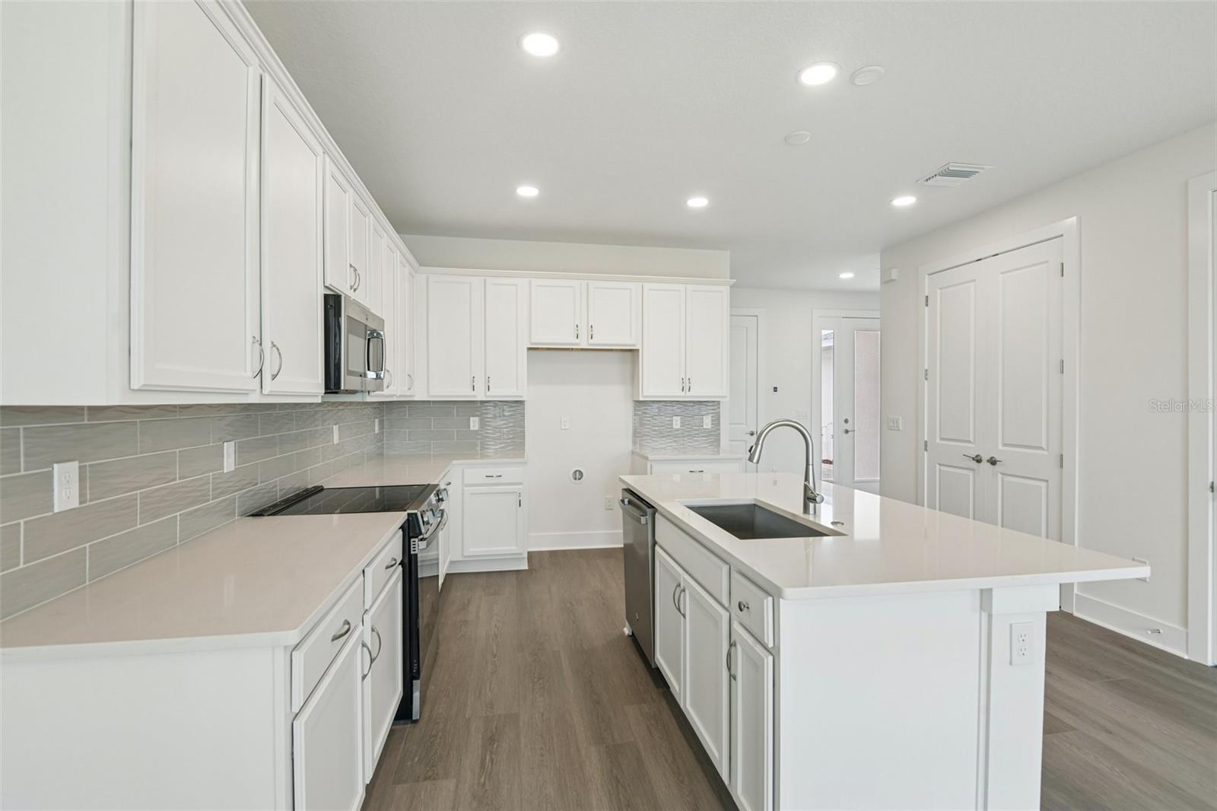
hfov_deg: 93.3
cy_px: 406
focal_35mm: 17
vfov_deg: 70.4
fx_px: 575
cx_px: 608
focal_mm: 17
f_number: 8
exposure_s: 1/50
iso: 400
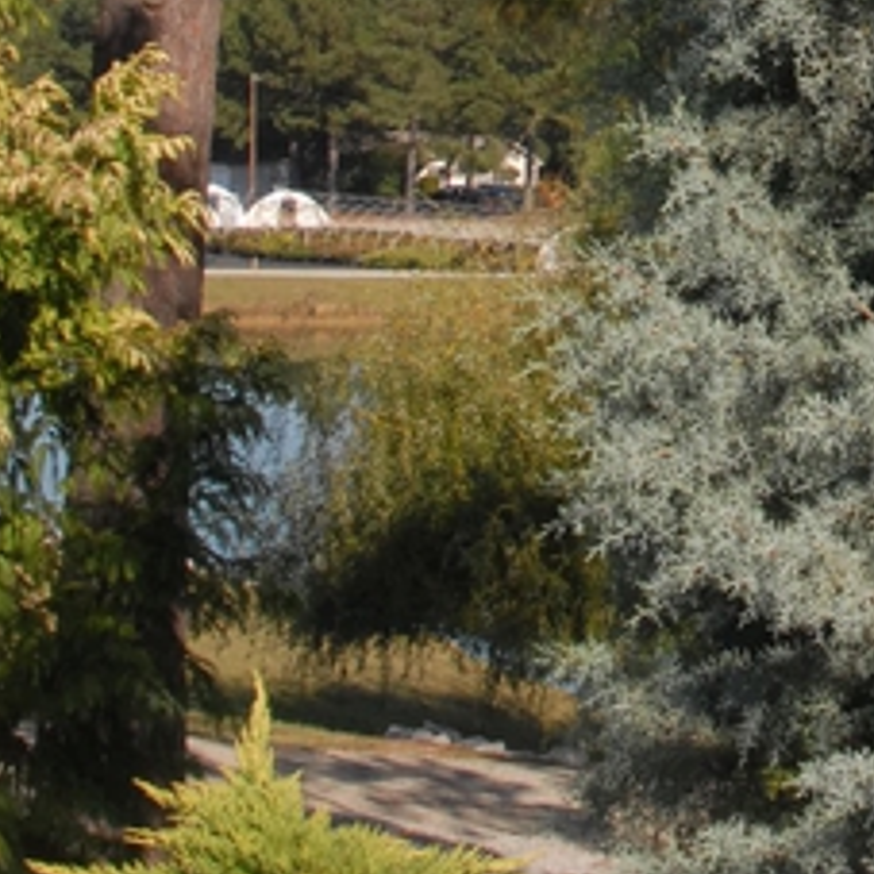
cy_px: -466
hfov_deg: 10.6
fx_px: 4599
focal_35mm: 161
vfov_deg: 10.5
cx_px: 1203
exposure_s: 1/400
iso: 400
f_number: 10
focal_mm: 28
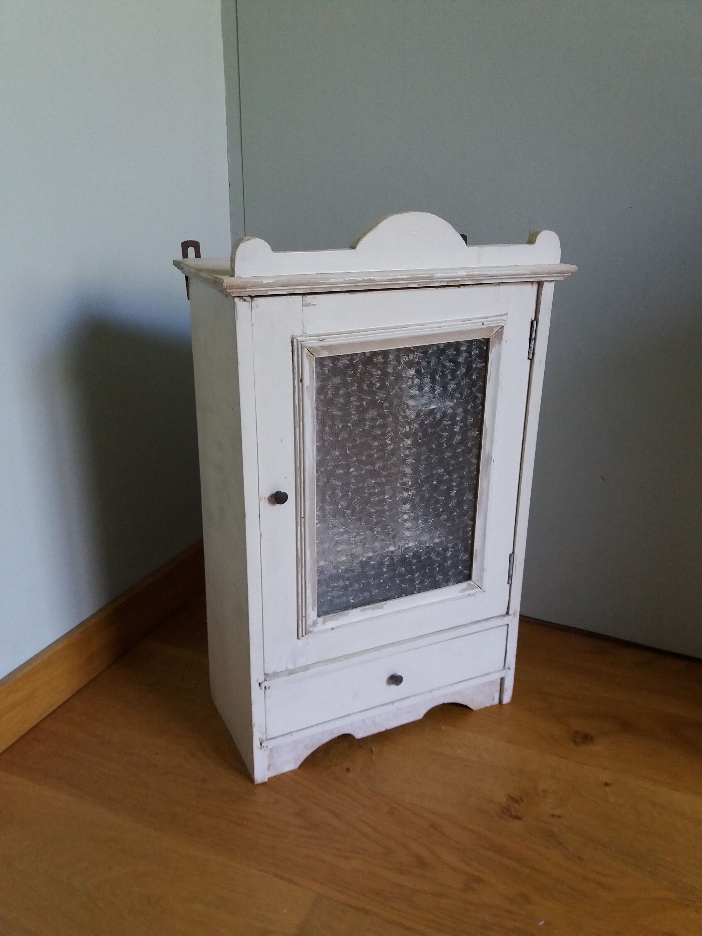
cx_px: 351
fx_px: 757
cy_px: 468
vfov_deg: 63.4
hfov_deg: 49.7
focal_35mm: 28
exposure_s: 1/25
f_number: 1.9
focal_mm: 3.7
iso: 160
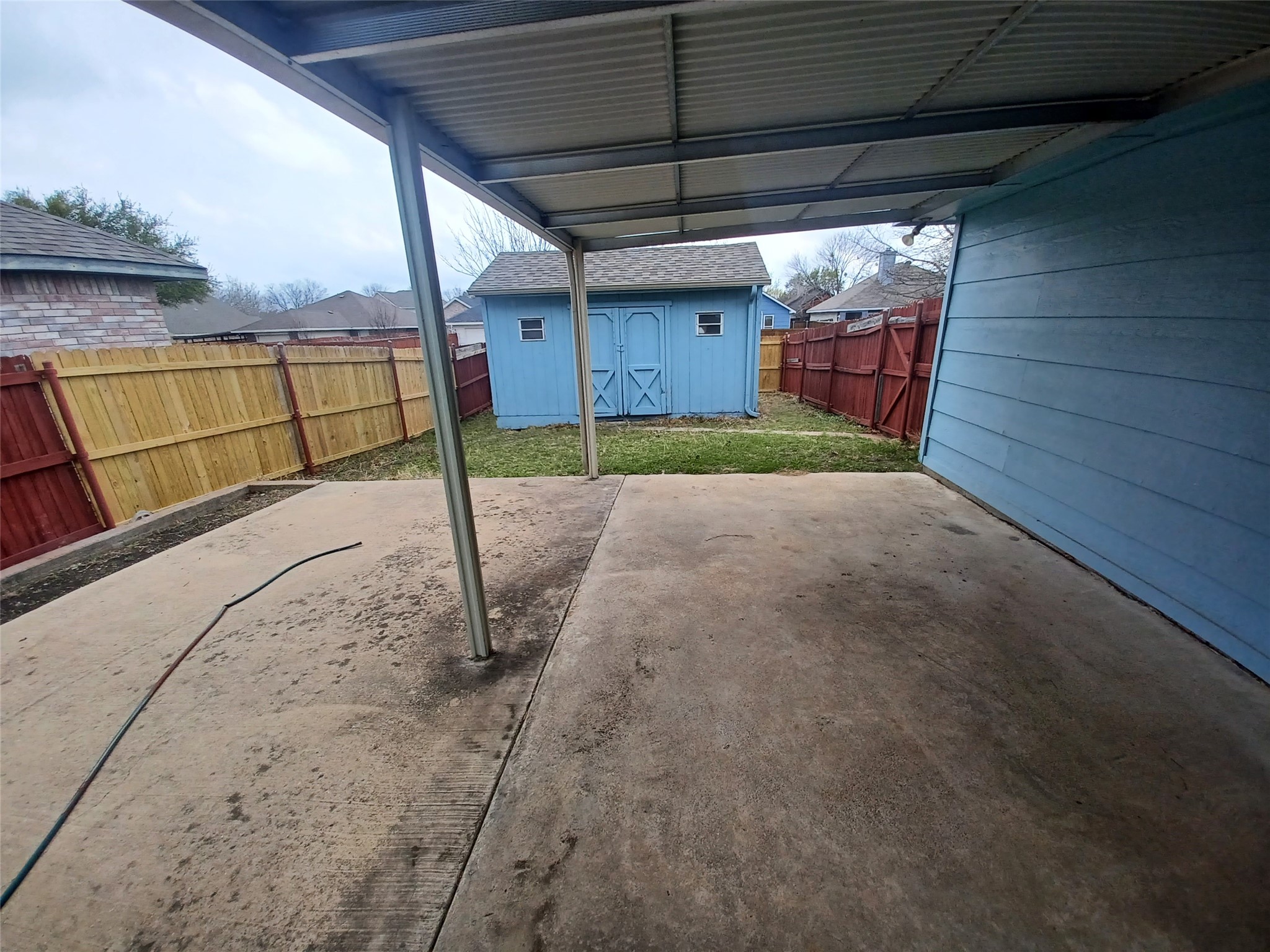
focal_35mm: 13
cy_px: 476
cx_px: 635
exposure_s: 1/484
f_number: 2.2
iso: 40
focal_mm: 1.42
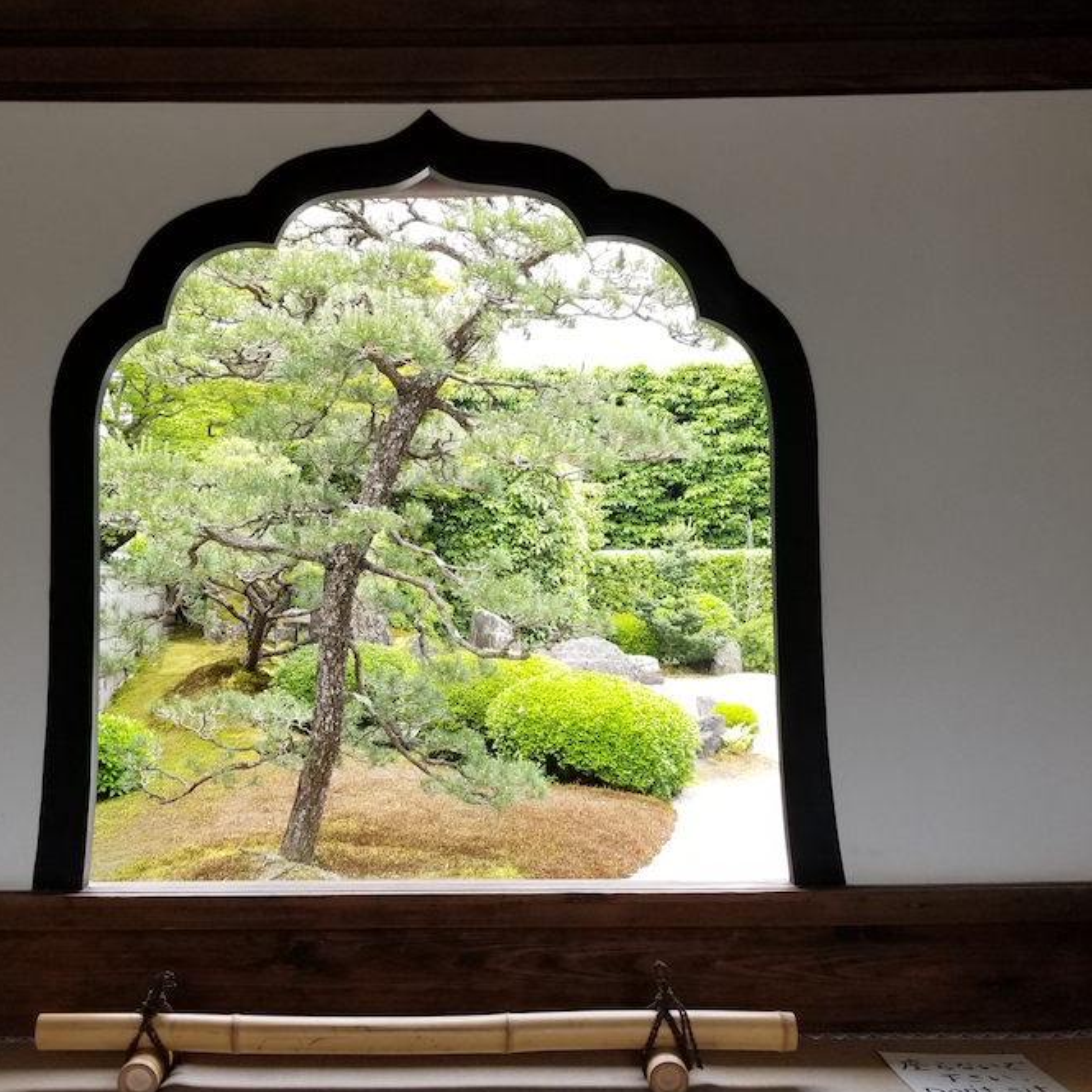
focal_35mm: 38
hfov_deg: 43.8
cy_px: 597
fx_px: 1356
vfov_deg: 43.8
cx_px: 473
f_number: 1.7
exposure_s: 1/213
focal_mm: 4.25
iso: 50
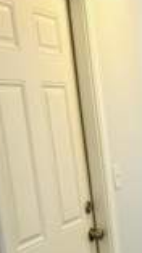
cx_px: 232
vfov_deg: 25.5
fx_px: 537
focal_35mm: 80
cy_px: 239
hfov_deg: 13.8
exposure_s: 1/60
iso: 125
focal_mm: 6.86
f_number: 1.78
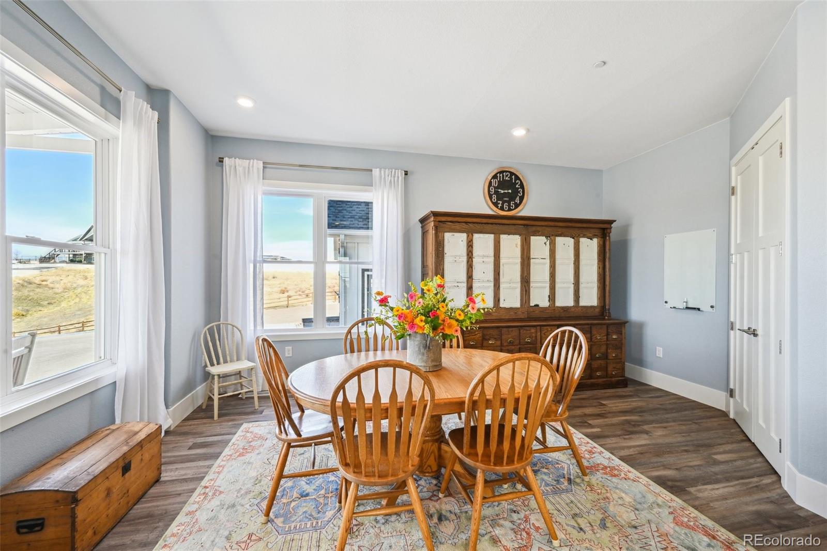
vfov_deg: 81.2
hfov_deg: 104.3
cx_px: 414
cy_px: 276
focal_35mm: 14
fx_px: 322
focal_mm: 14
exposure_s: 1/40
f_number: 11
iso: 400
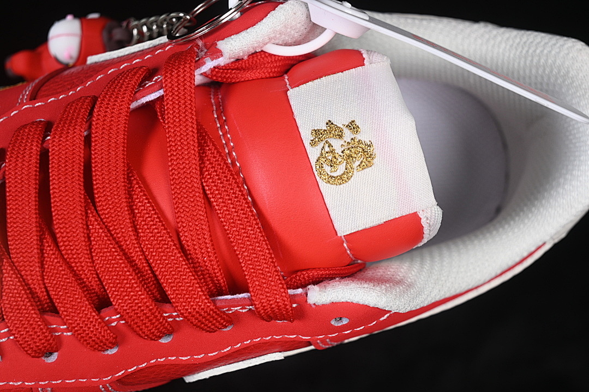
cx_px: 294
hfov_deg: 27.0
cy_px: 196
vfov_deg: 18.2
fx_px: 1227
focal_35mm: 75
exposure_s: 1/80
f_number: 7.1
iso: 160
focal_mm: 50
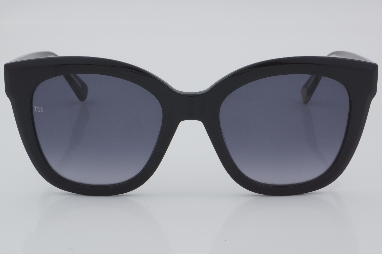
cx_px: 191
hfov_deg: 24.6
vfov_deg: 16.6
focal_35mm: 82
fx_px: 875
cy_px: 127
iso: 100
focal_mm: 55
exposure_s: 1/4
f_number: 32
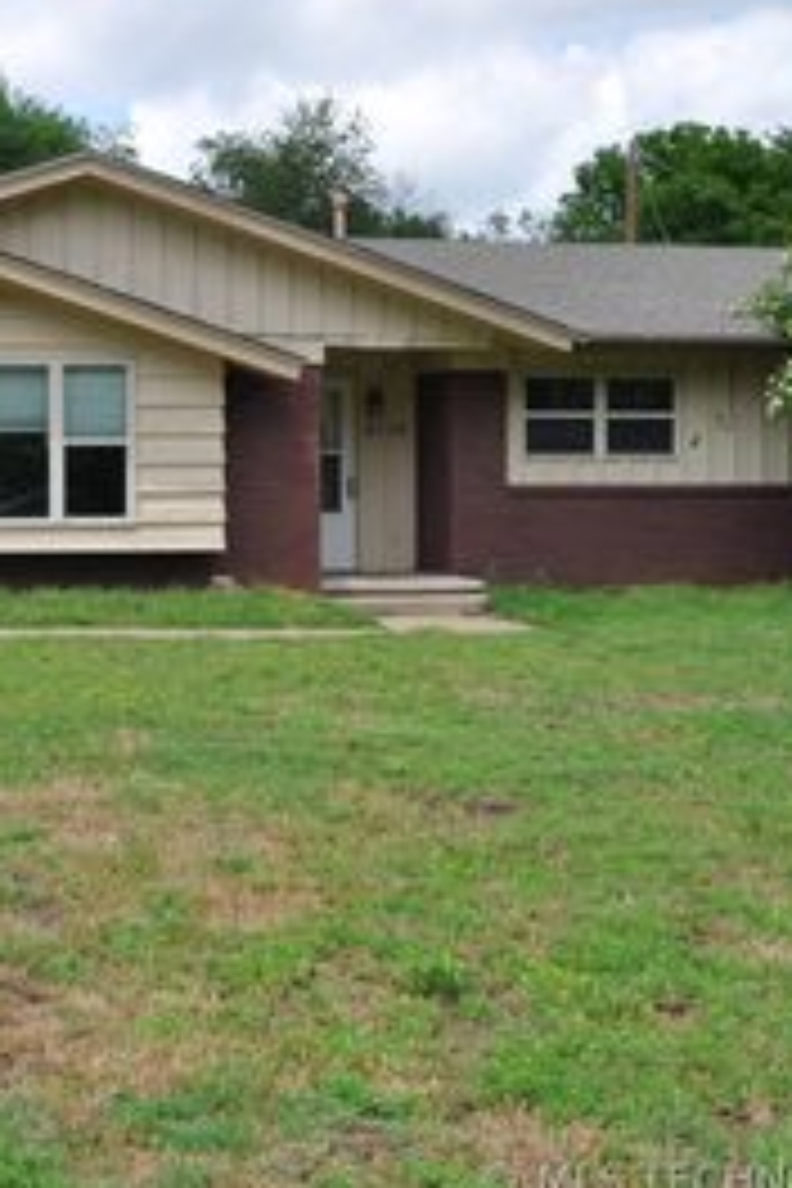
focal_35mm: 51
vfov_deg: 38.7
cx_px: 36
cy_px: 468
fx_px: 1683
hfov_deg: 25.4
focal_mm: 18
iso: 200
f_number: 9
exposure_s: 1/400
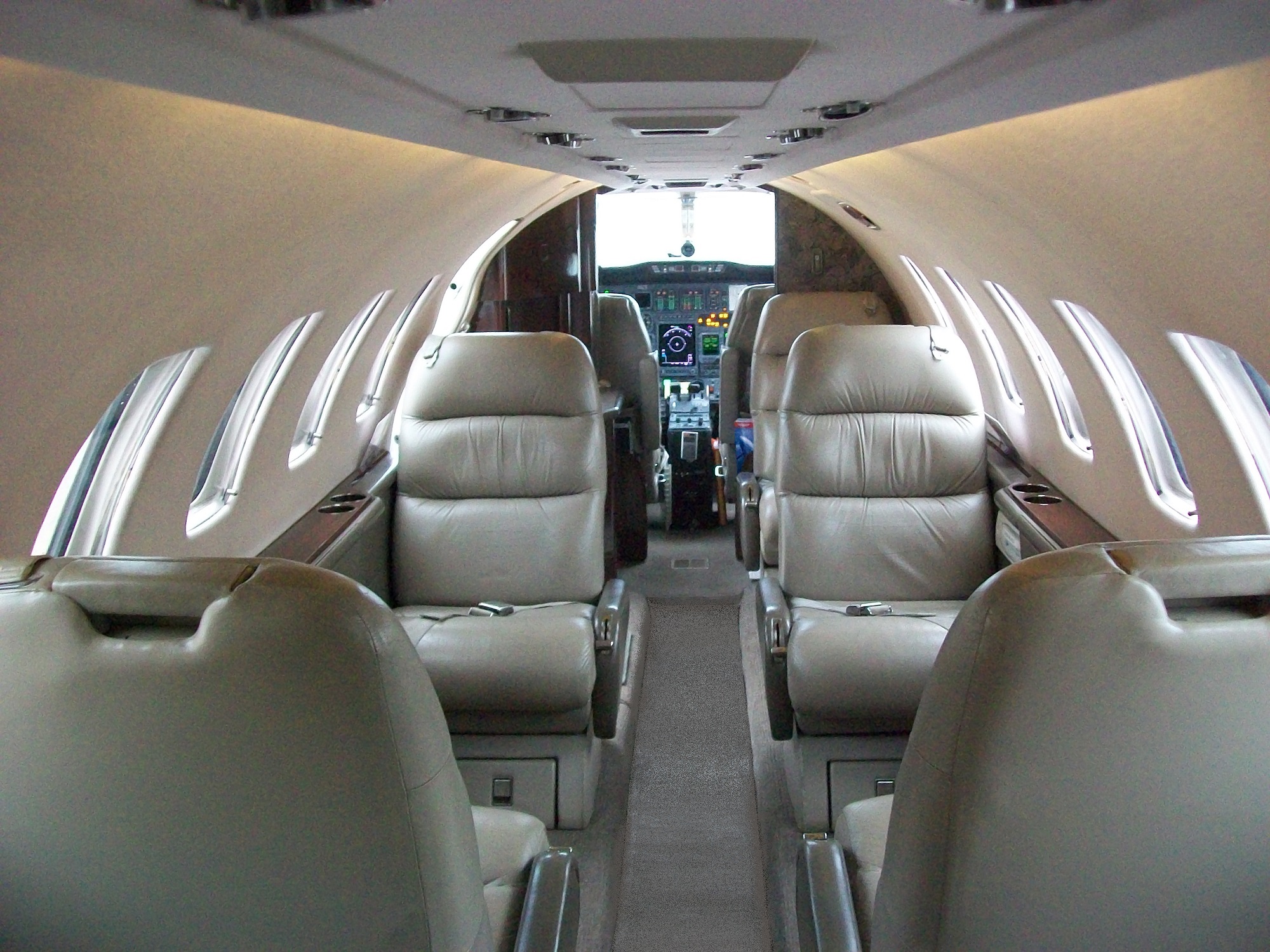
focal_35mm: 36
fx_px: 1321
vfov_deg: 39.7
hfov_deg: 51.4
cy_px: 476
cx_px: 635
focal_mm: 6
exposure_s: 1/30
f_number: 2.7
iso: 400
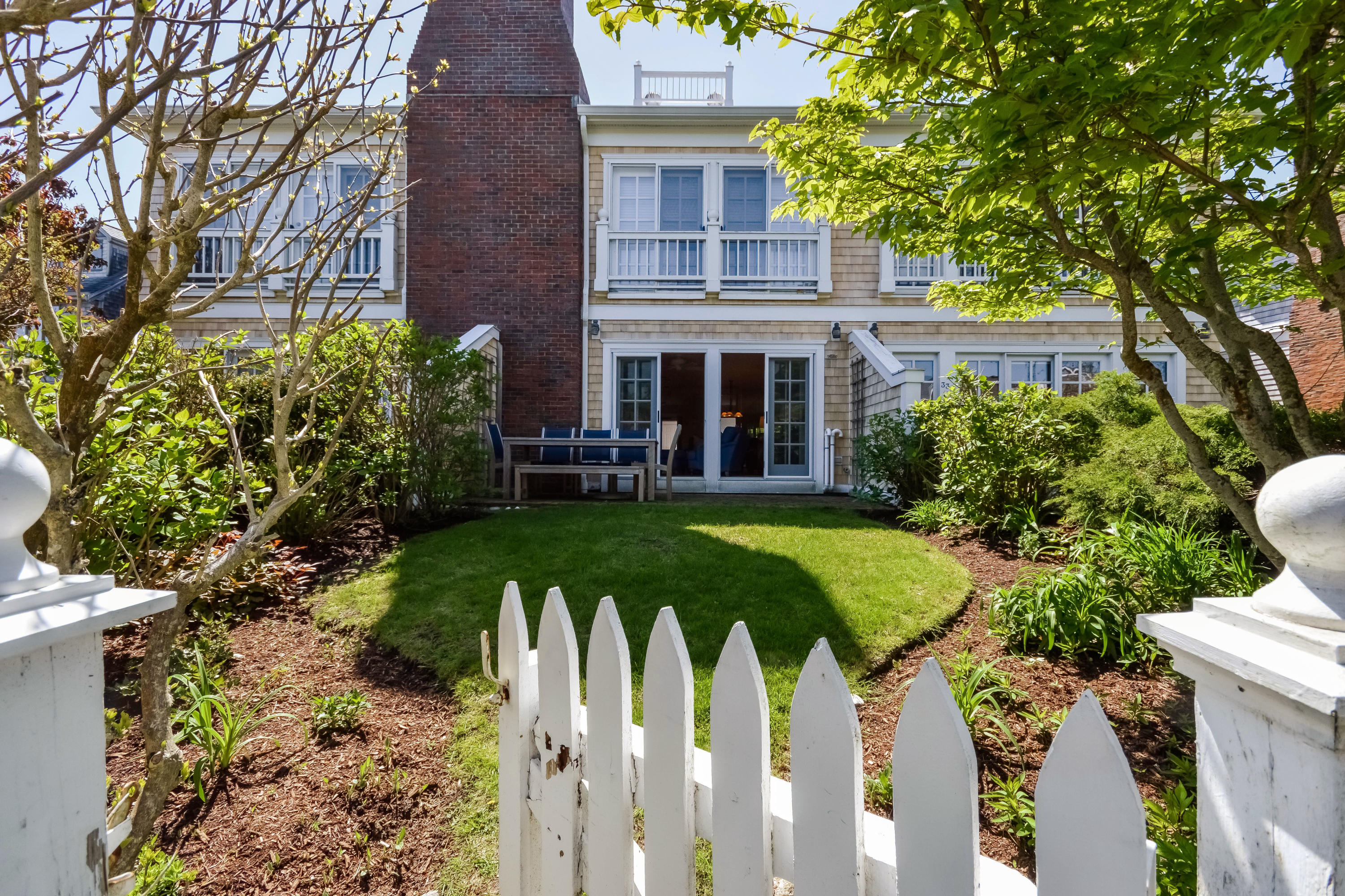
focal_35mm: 15
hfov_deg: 100.4
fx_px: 560
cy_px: 448
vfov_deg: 77.3
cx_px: 672
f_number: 8
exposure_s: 1/320
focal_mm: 10
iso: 200
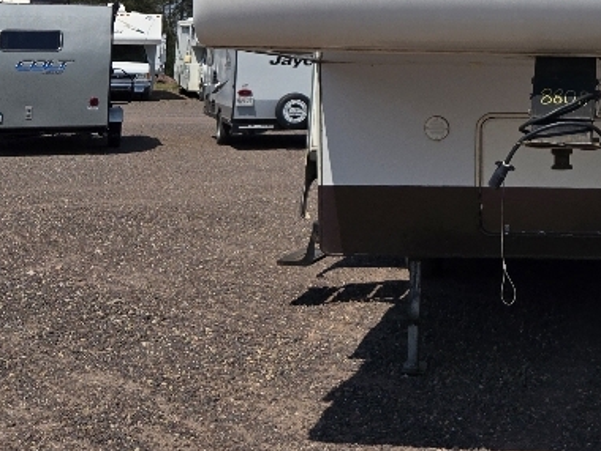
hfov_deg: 29.1
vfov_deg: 22.4
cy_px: -43
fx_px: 1076
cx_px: 606
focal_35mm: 62
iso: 25
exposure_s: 1/5000
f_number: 1.8
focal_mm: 5.4
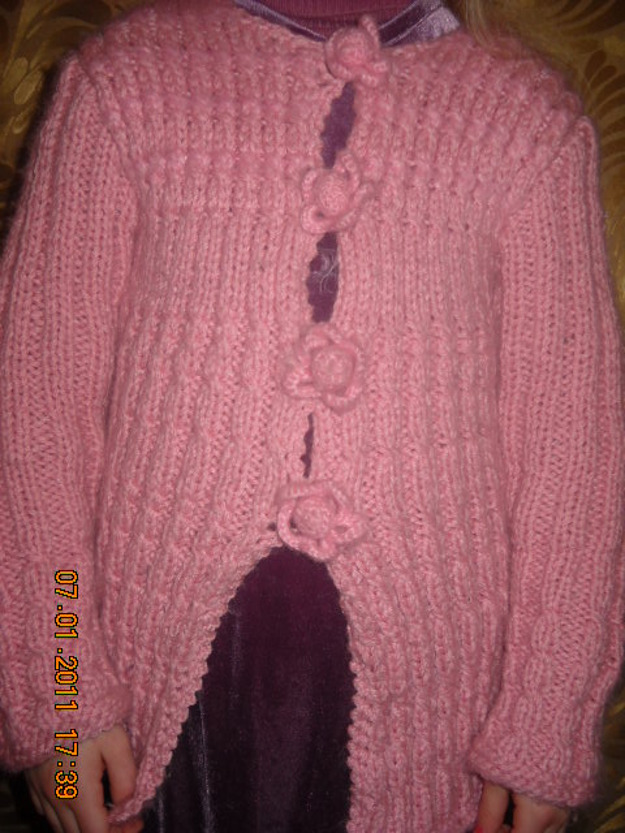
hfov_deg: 35.1
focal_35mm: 41
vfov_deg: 45.8
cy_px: 416
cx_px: 312
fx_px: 987
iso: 64
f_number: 3.1
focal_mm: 6.72
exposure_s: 1/30
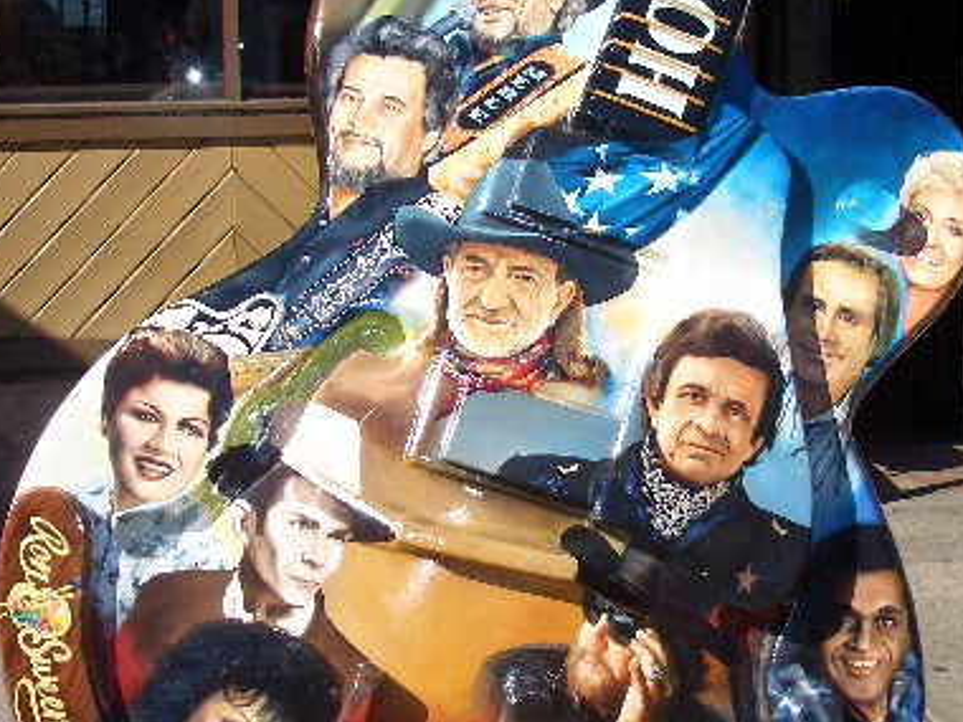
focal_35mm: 59
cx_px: 527
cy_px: 339
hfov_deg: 32.7
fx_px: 1641
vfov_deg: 24.8
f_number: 4.3
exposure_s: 1/400
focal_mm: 5.8
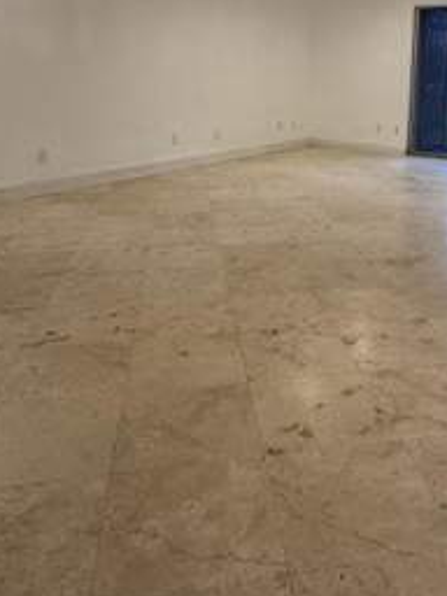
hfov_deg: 39.8
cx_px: 321
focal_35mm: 35
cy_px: 214
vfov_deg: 51.9
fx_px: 603
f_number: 2.2
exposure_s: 1/60
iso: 200
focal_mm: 2.22
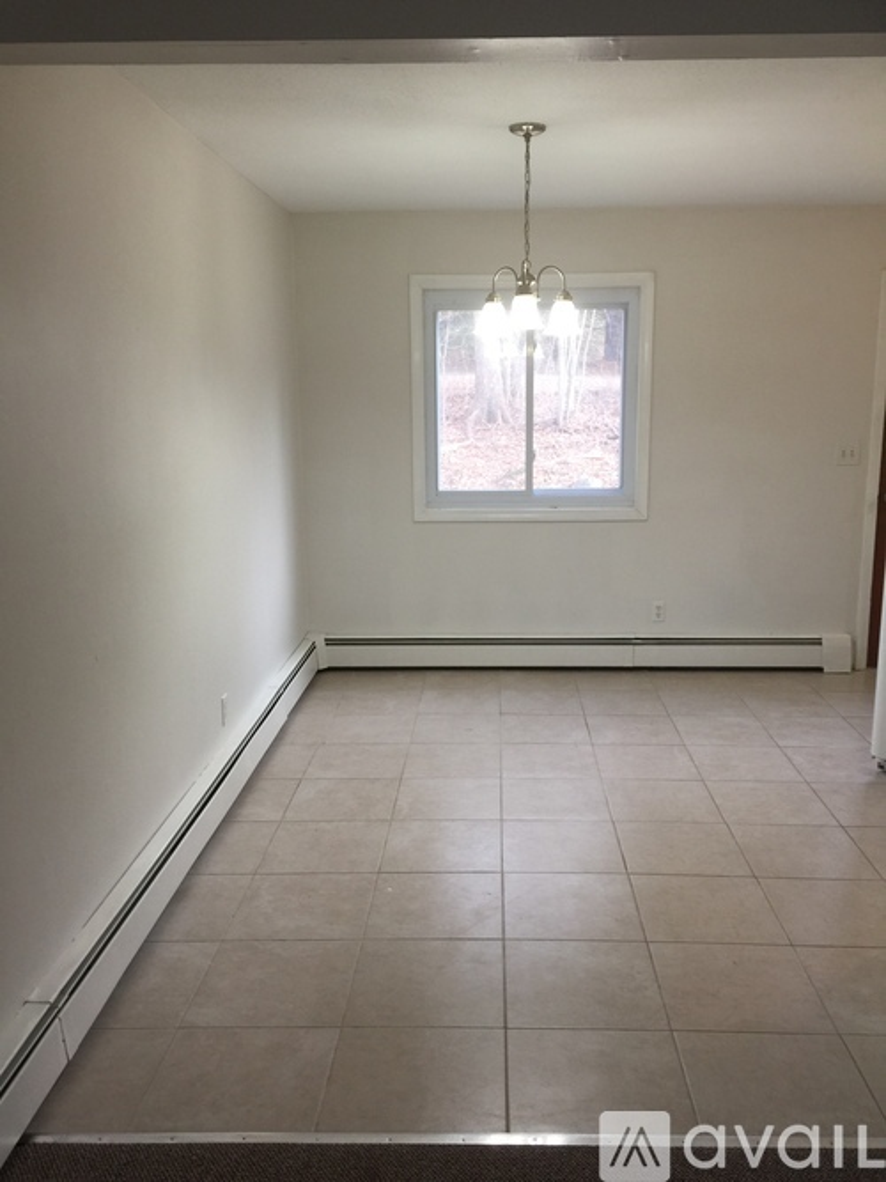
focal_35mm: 29
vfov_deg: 61.7
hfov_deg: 48.2
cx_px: 443
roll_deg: +1.7
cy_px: 591
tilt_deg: -11.7
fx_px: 990
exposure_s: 1/33
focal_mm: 4.15
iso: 40
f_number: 2.2
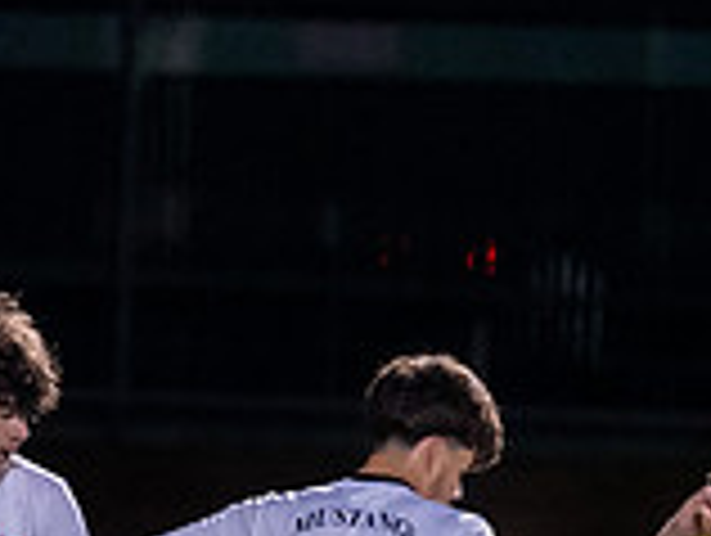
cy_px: 715
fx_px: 21332
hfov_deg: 1.9
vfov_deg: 1.4
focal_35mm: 1037
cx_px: 524
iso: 2500
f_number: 2.8
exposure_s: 1/1000
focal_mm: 200
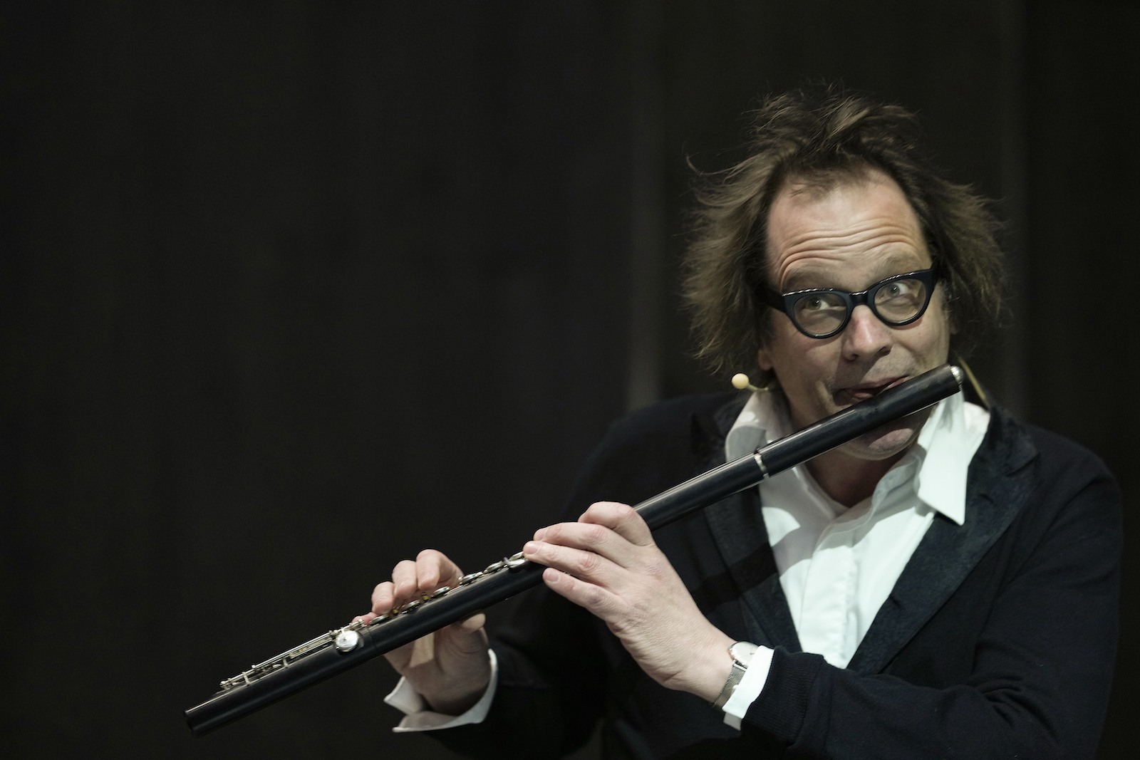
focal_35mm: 135
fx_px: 4275
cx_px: 570
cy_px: 380
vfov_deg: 10.2
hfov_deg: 15.2
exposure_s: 1/100
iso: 2000
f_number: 1.8
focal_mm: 135
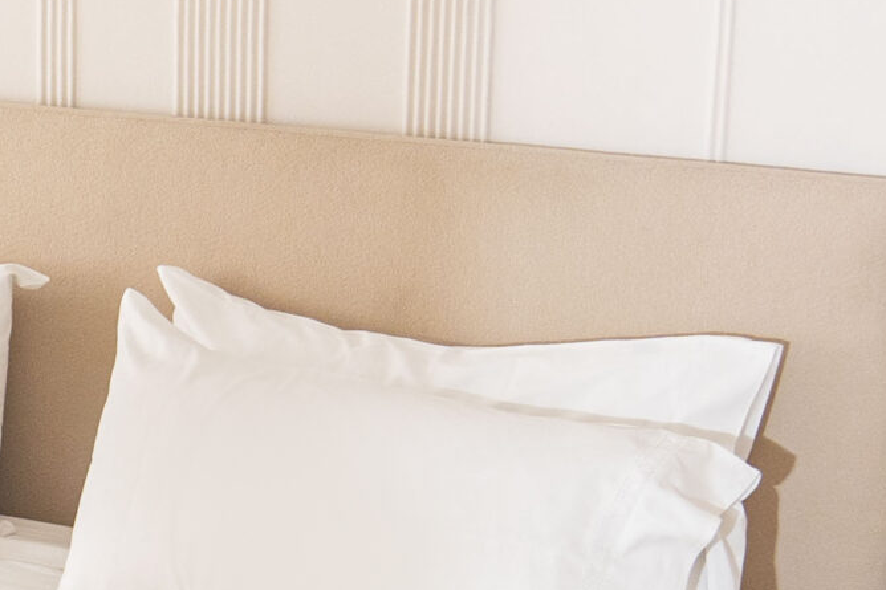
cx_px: -150
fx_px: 3395
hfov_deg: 14.4
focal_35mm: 138
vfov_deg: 9.8
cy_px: 656
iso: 200
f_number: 2.8
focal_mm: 24
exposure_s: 1/125
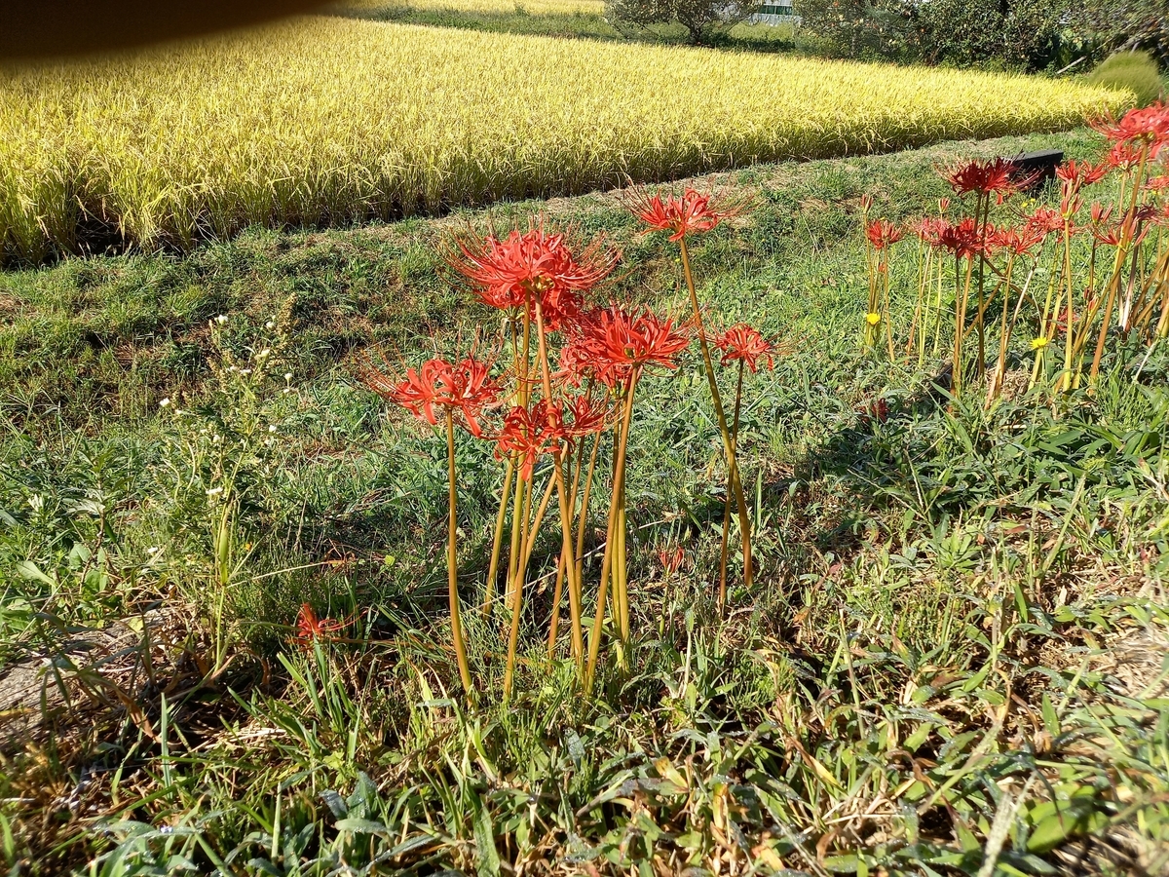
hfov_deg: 69.4
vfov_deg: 54.9
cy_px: 438
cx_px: 584
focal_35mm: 25
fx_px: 844
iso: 50
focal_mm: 4.6
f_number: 2
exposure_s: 1/527
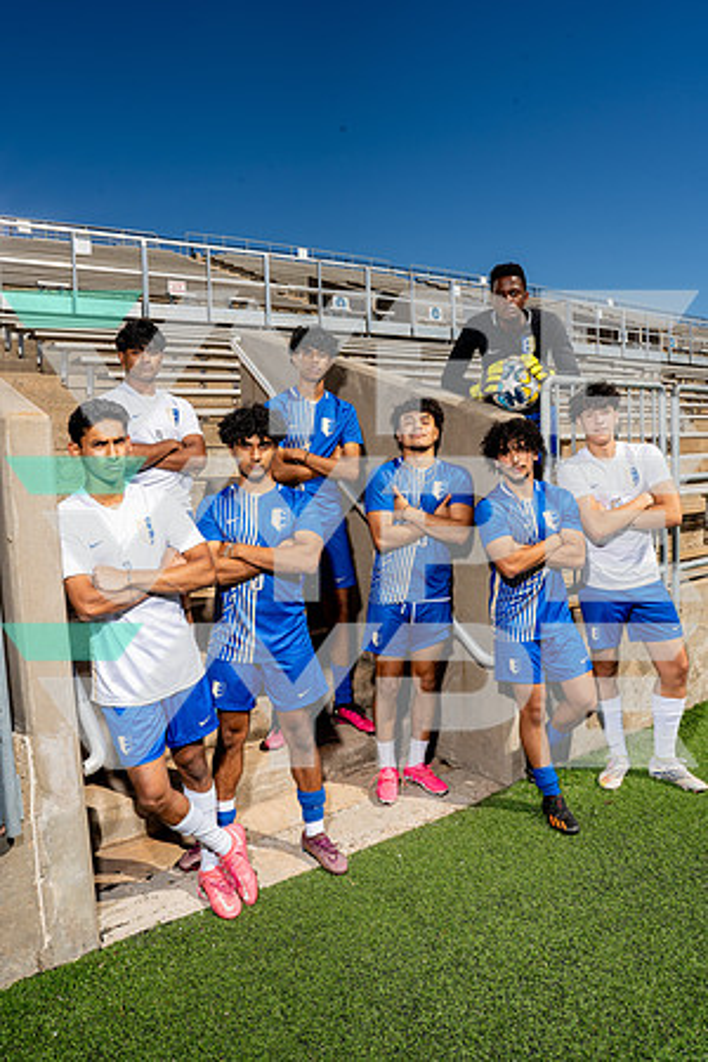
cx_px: 354
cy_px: 531
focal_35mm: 27
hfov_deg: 47.9
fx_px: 796
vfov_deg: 67.4
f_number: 14
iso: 100
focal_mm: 27
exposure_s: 1/250
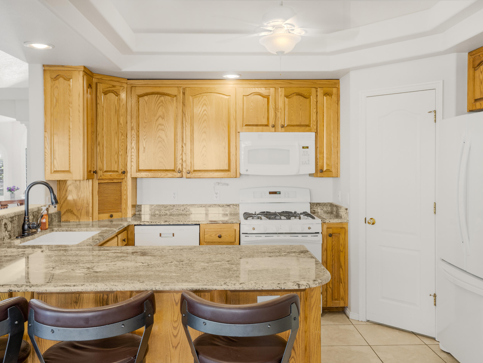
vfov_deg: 45.4
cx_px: 245
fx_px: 433
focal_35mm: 31
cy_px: 177
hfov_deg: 58.3
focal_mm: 28
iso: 250
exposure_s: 1/2.5
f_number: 9
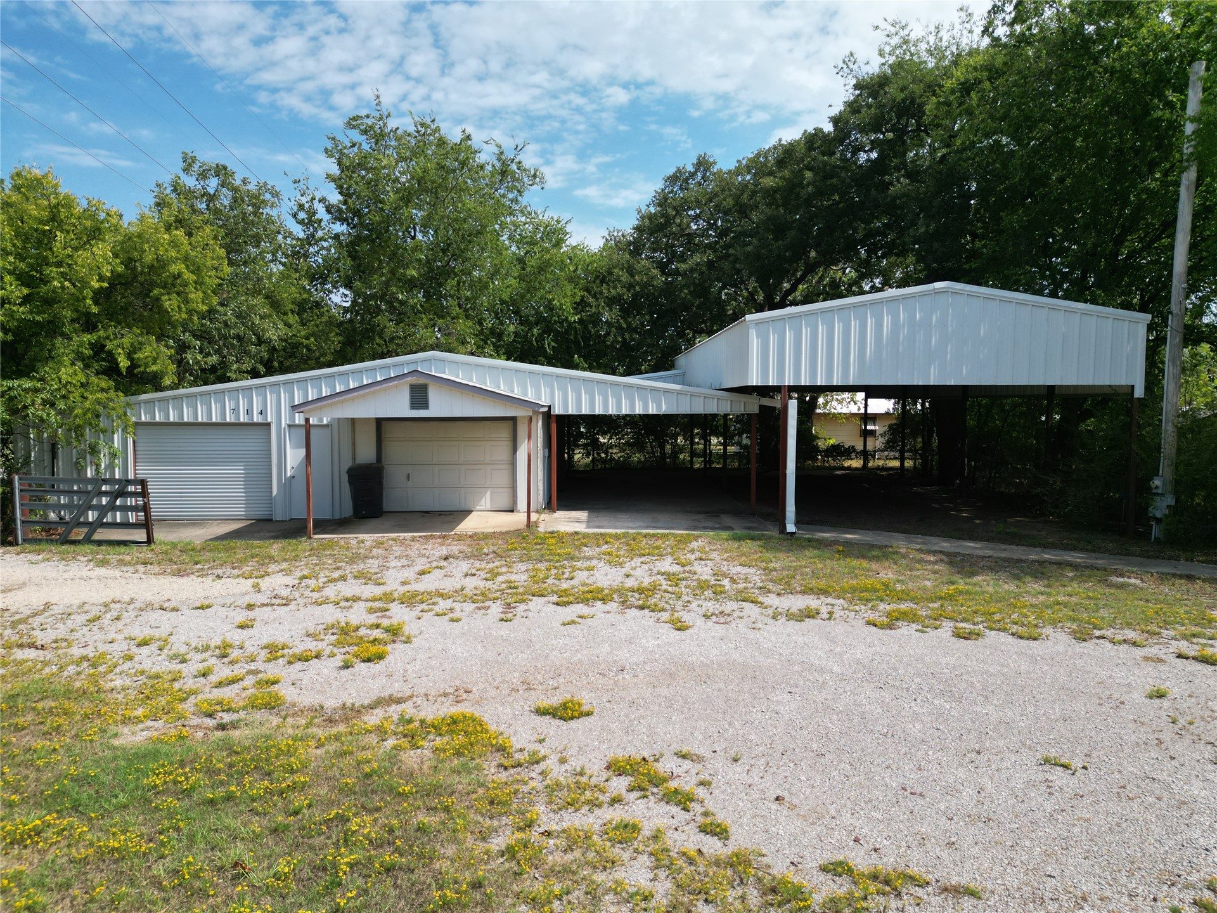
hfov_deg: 71.6
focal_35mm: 24
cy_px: 456
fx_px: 844
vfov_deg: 56.8
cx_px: 608
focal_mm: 6.72
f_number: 1.7
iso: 120
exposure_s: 1/3200
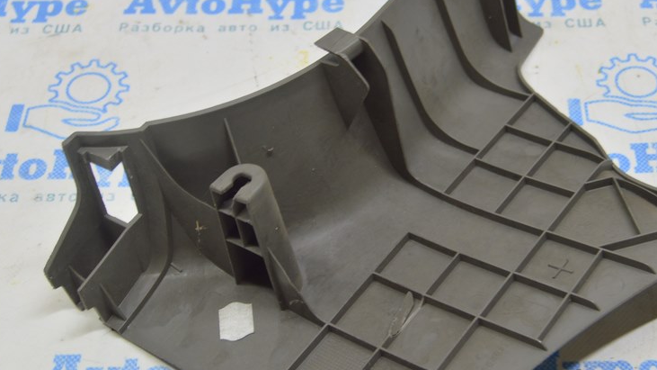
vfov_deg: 18.3
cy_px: 172
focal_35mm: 66
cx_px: 389
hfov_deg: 31.8
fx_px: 1150
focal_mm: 30
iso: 400
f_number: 5.6
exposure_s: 1/20
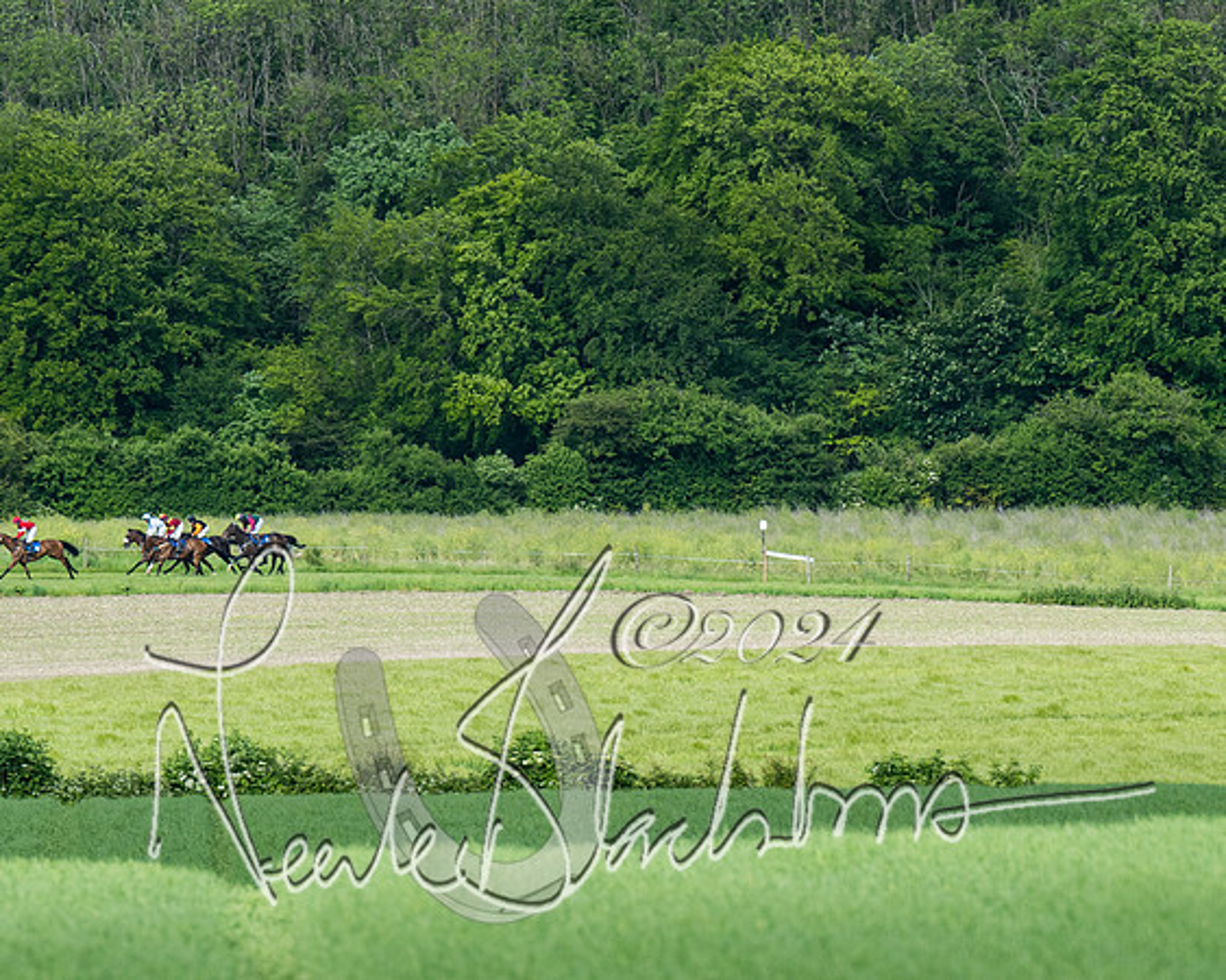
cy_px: 528
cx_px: 236
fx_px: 23237
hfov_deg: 3.0
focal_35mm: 641
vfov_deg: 2.4
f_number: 8
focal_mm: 280
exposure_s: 1/800
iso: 200
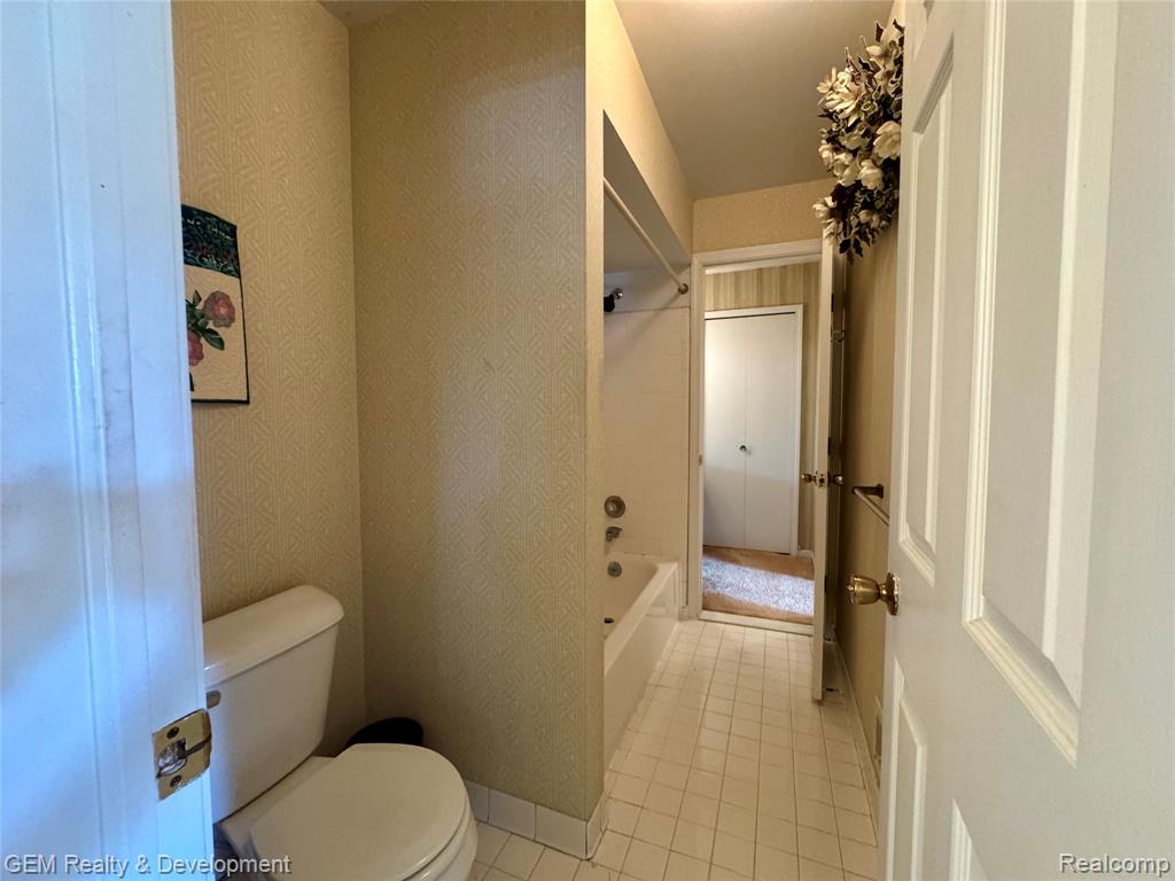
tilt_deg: -3.8
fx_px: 475
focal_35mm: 14
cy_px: 440
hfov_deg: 102.1
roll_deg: +0.3
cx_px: 588
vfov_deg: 85.7
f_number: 2.2
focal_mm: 2.22
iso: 640
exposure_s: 1/60
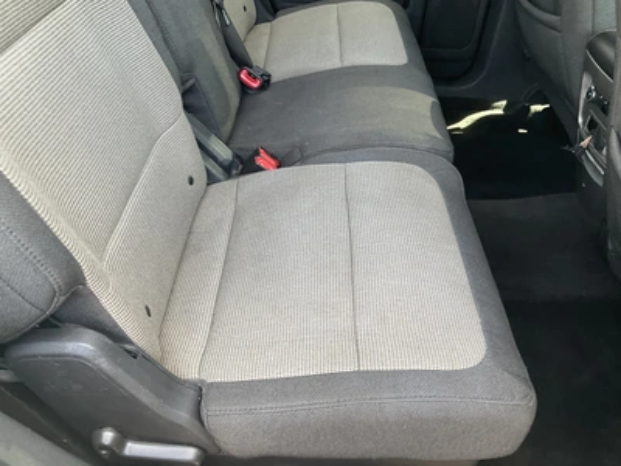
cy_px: 233
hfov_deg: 61.7
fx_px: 520
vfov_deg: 48.2
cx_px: 310
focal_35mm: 29
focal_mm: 3
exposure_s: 1/110
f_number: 1.8
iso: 64
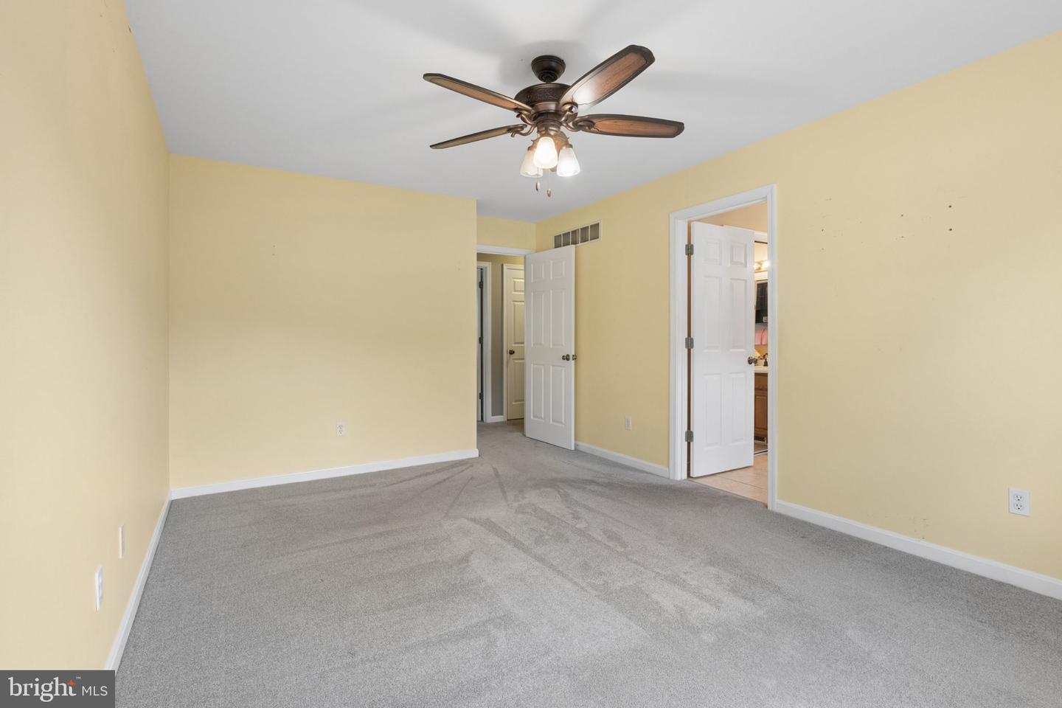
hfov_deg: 95.0
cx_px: 531
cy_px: 354
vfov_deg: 72.1
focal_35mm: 16
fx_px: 487
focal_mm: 11
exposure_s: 1/25
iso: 400
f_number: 8
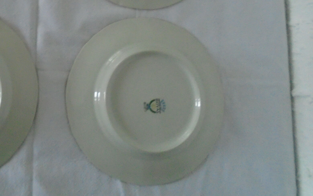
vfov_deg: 26.7
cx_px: 54
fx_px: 392
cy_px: 7
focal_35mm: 46
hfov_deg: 41.3
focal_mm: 4.6
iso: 400
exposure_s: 1/15
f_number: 3.2
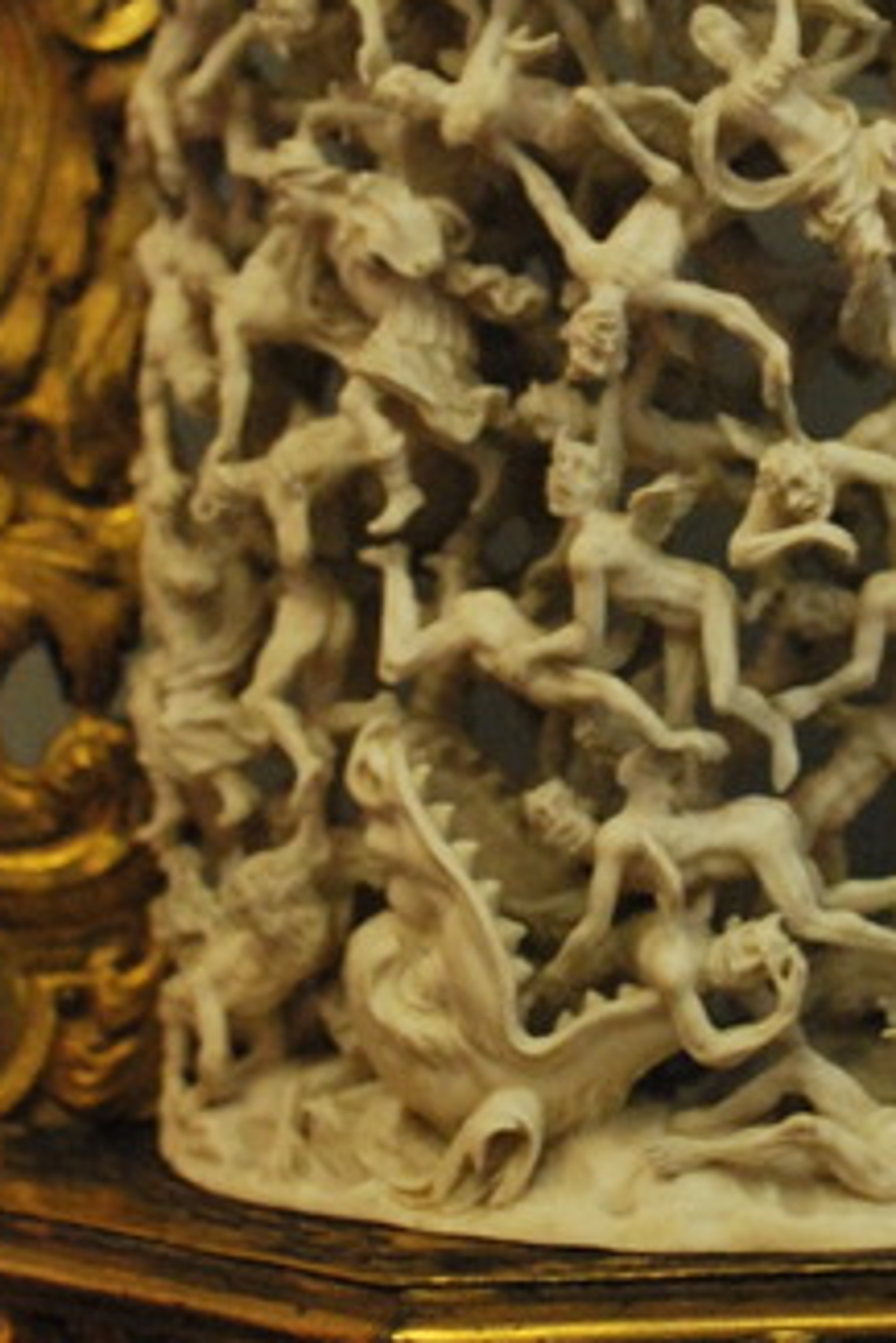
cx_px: 694
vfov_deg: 19.4
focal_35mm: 104
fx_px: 3878
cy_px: 252
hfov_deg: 13.1
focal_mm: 22
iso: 1600
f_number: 4
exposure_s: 1/40
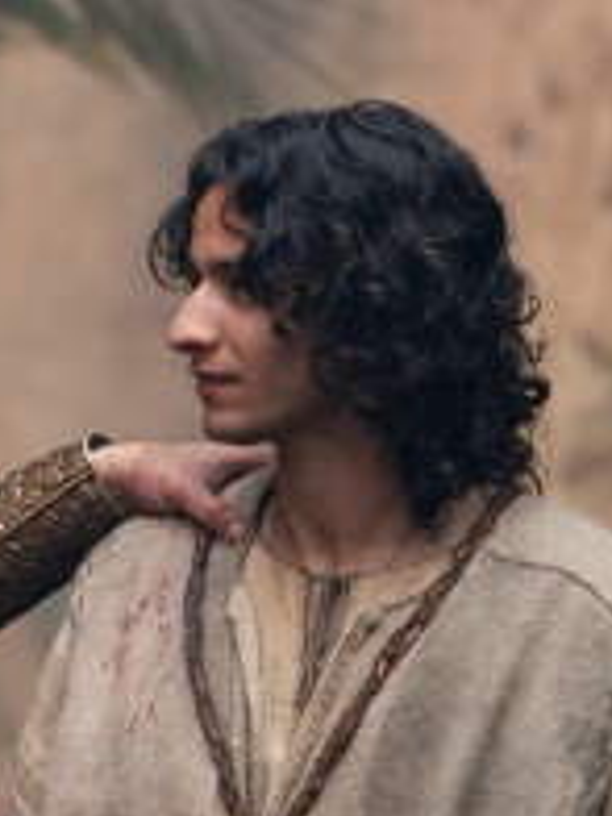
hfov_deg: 1.6
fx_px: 22017
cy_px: 362
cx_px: -325
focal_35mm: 934
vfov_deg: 2.1
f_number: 5.6
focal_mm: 318
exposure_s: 1/250
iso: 1250
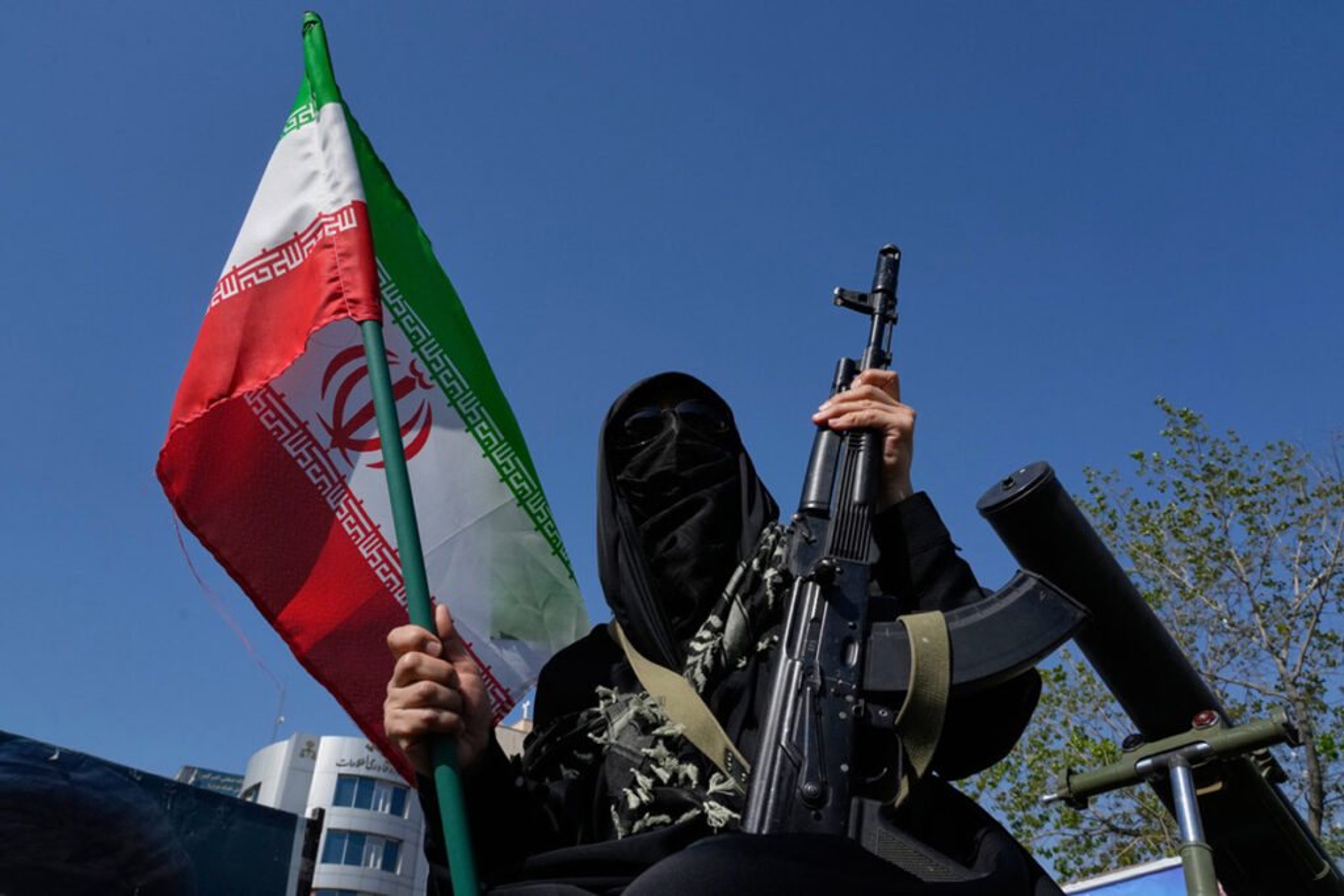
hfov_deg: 73.7
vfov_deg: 53.1
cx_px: 672
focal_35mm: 24
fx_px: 896
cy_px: 448
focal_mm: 24
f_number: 11
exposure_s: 1/1600
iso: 800
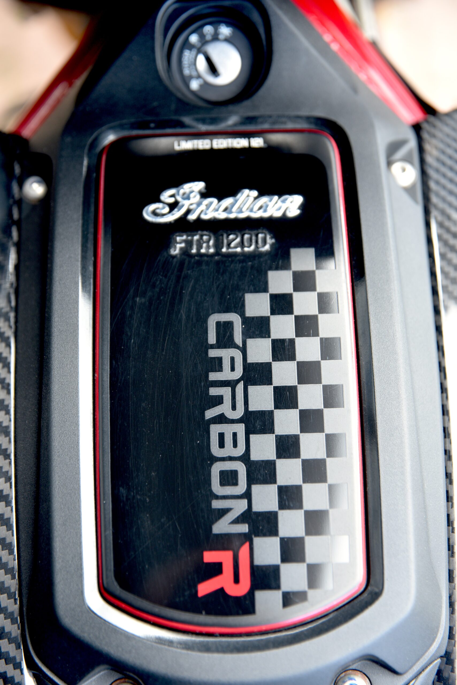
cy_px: 342
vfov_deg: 28.8
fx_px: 1332
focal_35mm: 70
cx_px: 228
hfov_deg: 19.5
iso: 200
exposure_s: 1/60
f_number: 3.2
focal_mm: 70
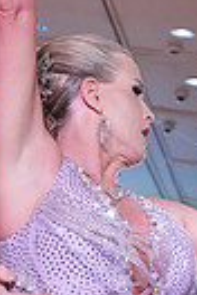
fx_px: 1404
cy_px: 442
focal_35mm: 171
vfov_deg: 11.5
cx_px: 91
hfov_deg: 8.0
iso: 5000
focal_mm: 39
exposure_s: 1/320
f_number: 5
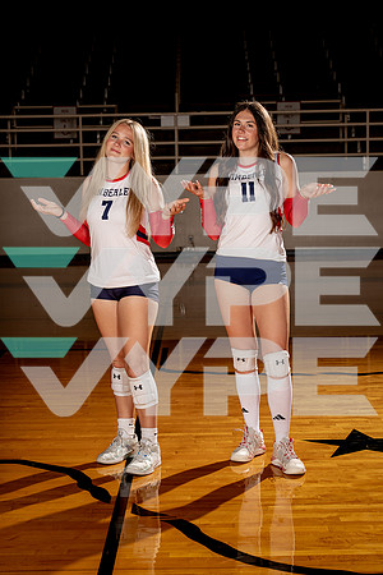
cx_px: 192
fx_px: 1117
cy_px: 288
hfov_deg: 19.5
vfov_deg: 28.8
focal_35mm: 70
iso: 100
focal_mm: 70
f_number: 5.6
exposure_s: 1/250
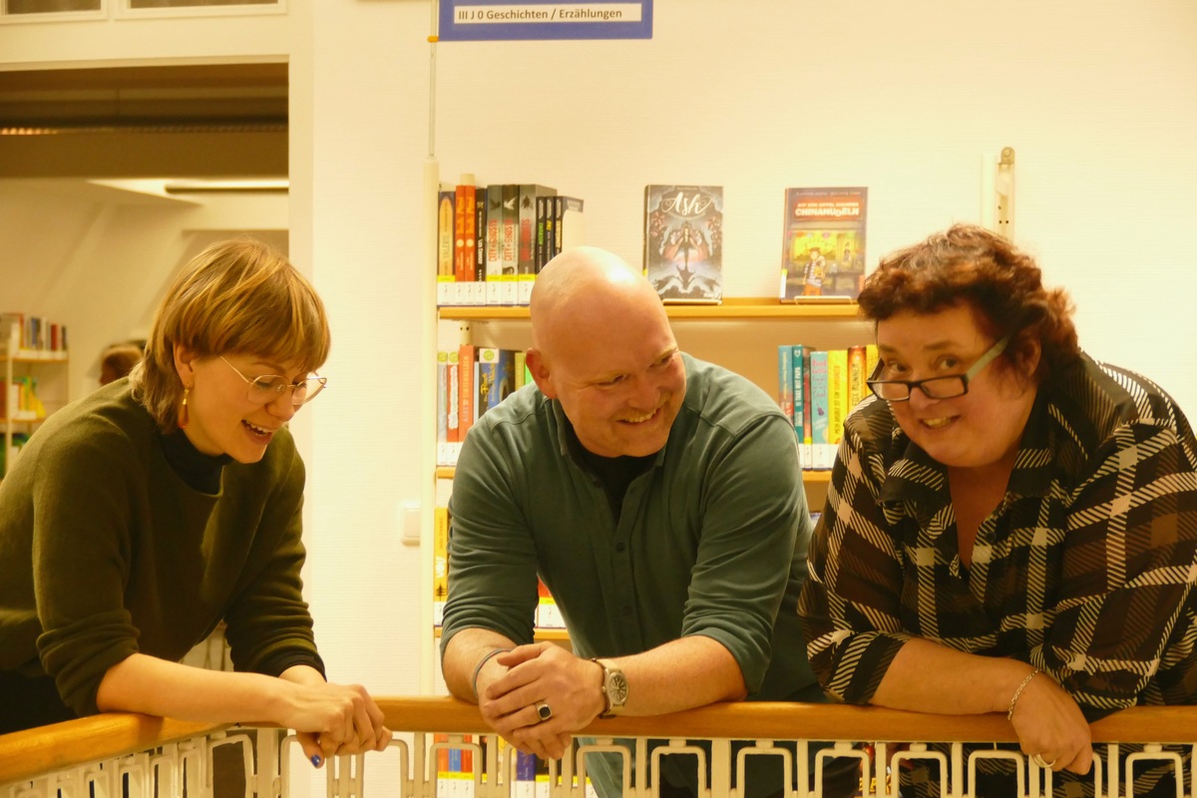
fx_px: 3225
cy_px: 399
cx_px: 598
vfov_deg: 14.1
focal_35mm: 97
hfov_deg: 21.0
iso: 1600
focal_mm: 35.42
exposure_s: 1/50
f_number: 5.6
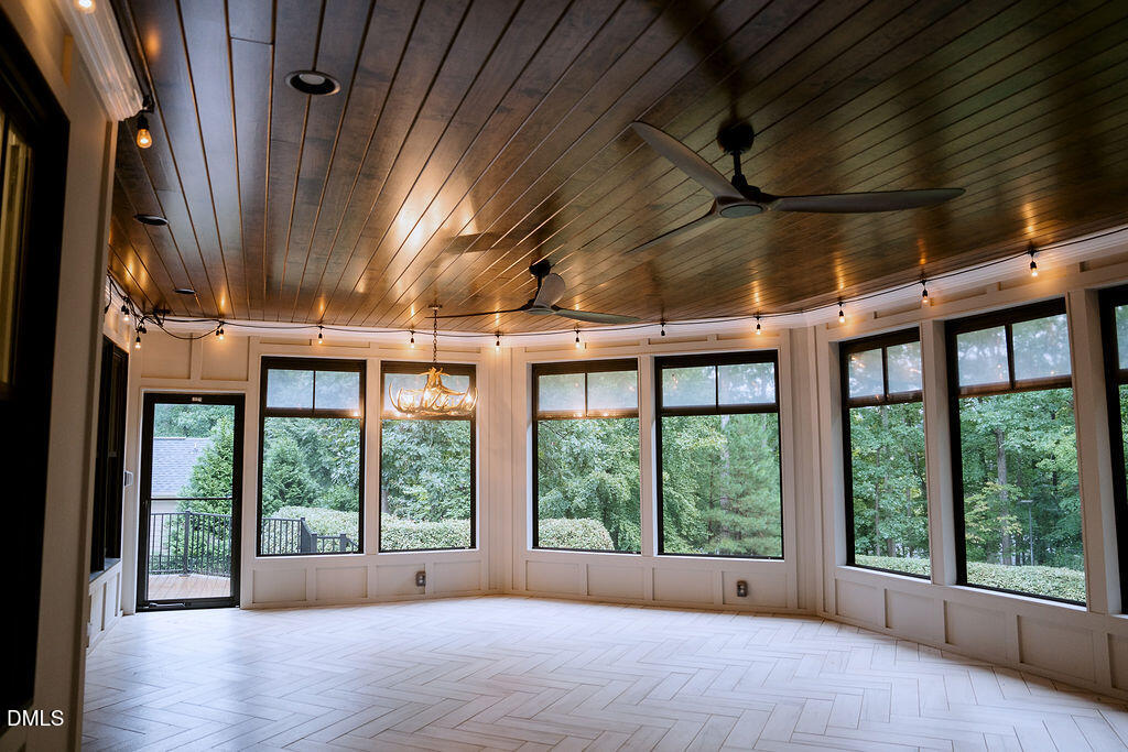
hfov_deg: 72.4
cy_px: 376
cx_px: 564
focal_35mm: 25
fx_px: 771
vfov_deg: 52.0
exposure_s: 1/200
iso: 1000
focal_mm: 24
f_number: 2.8
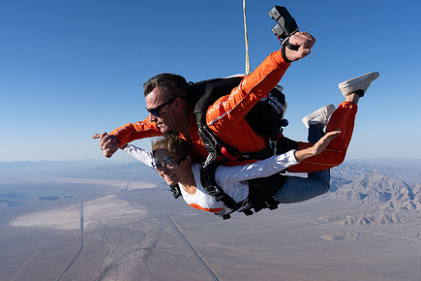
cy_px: 153
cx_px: 214
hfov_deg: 58.7
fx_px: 374
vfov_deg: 41.1
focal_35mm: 32
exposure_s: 1/2000
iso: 800
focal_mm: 24
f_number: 10
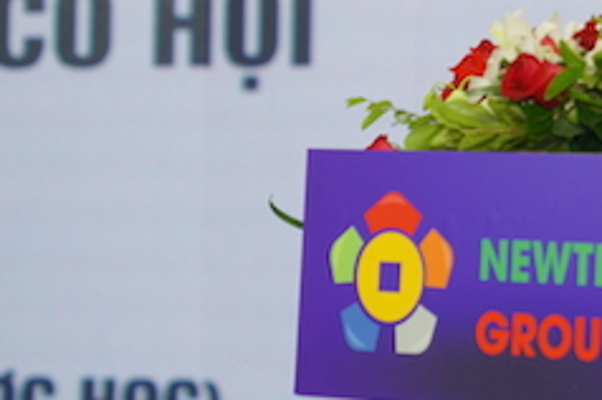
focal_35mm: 212
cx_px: 784
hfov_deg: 9.5
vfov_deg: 6.4
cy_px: -30
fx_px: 3540
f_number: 3.2
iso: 500
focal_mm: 70
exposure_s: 1/160
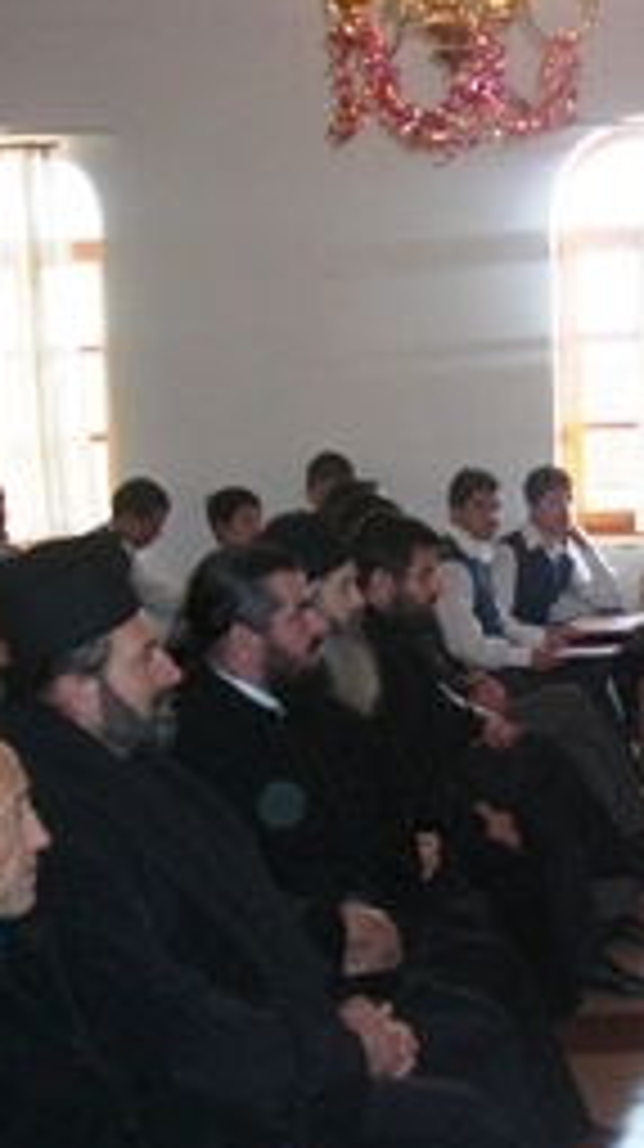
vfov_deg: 30.4
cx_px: 829
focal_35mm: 69
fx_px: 2100
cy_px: 747
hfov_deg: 16.5
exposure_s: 1/60
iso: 200
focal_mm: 6.3
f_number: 2.8
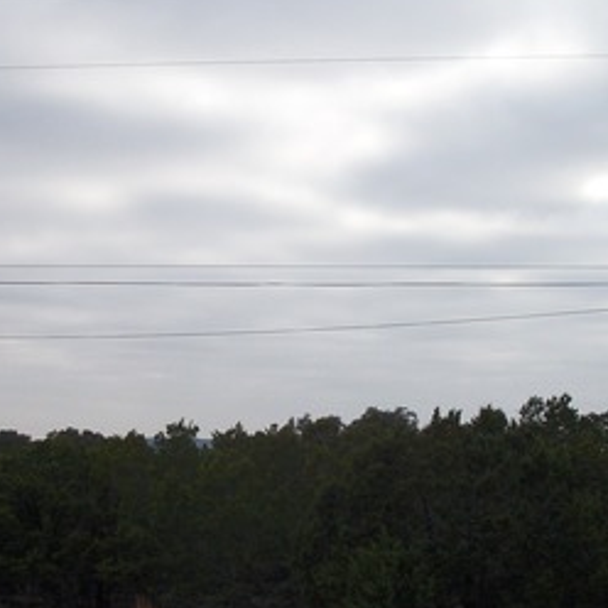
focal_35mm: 73
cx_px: 314
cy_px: 319
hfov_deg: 23.7
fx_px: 1451
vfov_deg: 23.7
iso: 80
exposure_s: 1/100
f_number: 8.8
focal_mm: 5.7
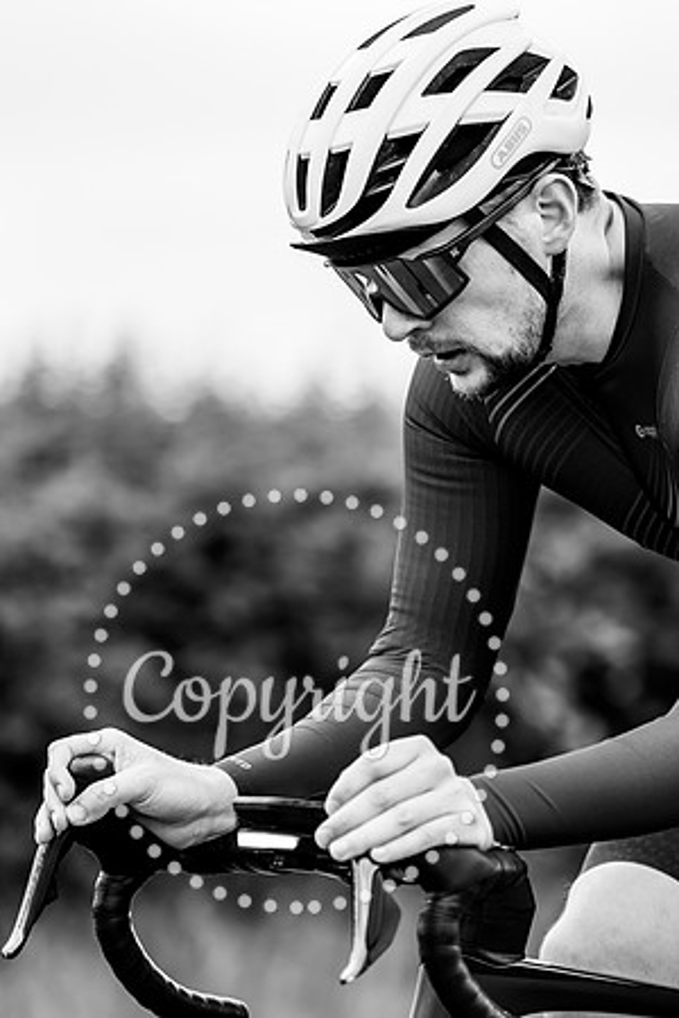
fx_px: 5347
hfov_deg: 7.2
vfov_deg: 10.9
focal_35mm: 189
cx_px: 660
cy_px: 509
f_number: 3.2
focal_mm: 126
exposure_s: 1/1250
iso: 200
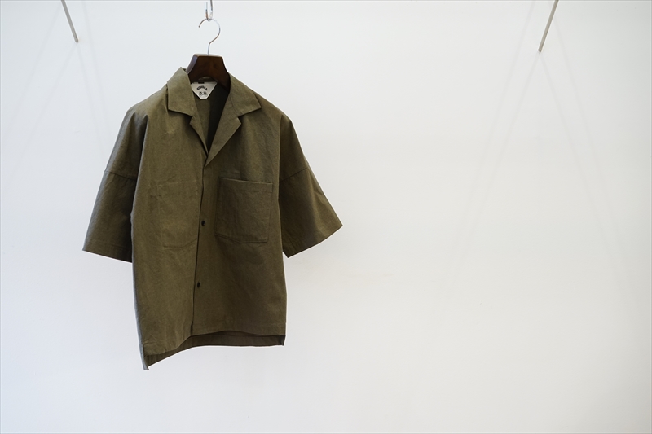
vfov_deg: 24.6
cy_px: 217
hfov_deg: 36.3
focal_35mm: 55
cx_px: 326
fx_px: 996
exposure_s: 1/60
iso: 640
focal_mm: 55
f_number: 4
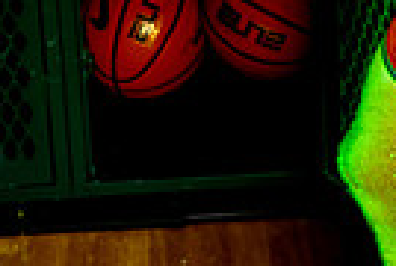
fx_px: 1588
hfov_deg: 14.2
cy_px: -364
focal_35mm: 144
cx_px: 239
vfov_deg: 8.7
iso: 200
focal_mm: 43
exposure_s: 1/200
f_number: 7.1
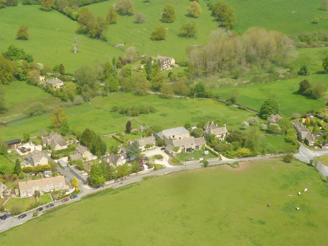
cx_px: 164
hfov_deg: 63.4
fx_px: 265
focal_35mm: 28
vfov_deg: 49.7
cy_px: 123
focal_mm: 5
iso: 100
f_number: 3.1
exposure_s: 1/640
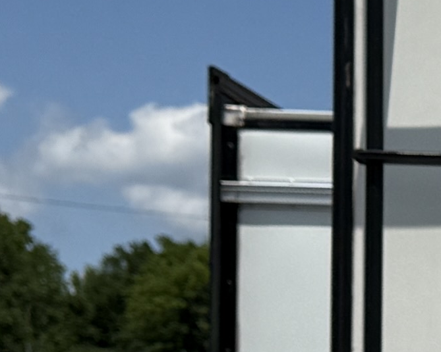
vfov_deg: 7.6
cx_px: 1131
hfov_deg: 8.6
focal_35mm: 200
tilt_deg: +0.0
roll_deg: -1.3
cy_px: 558
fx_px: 2610
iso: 80
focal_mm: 6.76
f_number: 1.78
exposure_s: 1/10309
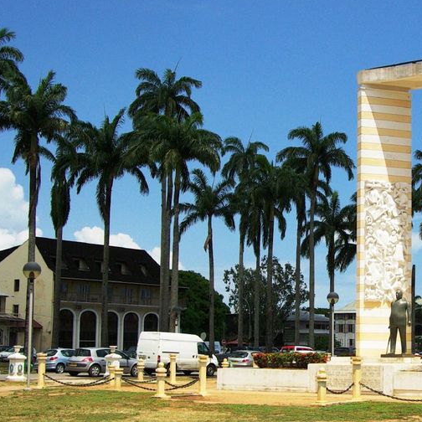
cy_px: 245
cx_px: 358
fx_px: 939
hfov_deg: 24.8
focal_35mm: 68
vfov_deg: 25.3
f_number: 5.6
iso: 400
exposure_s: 1/3000
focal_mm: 21
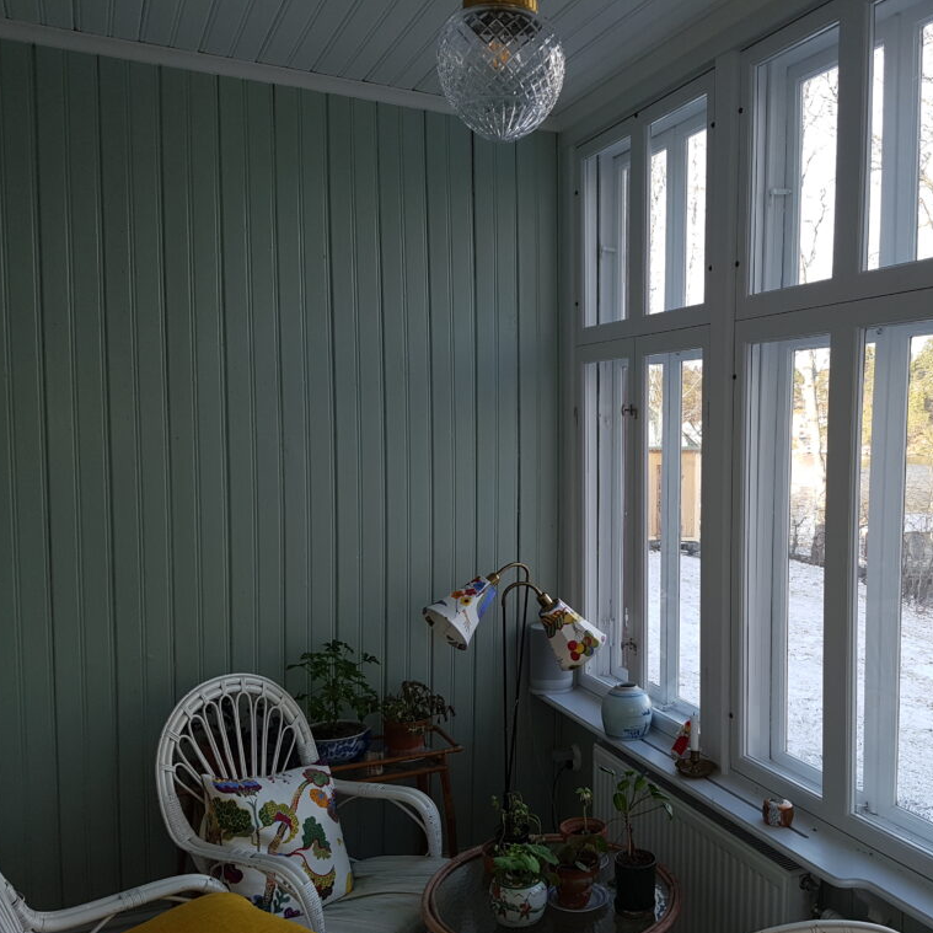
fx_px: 945
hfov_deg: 51.9
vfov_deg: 52.5
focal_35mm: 31
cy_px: 470
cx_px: 592
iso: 50
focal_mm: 4.2
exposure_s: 1/253
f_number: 1.7
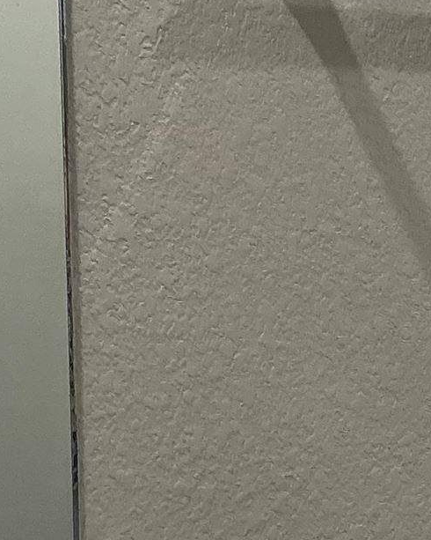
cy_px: 455
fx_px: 2186
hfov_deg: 10.3
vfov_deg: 14.0
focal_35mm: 137
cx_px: 898
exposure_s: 1/60
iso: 40
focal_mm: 3
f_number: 1.8
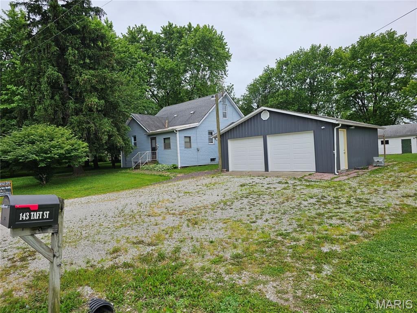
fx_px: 277
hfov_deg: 73.9
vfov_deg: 58.9
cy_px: 156
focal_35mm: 23
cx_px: 208
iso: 10
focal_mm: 6.3
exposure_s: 1/135
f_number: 1.7
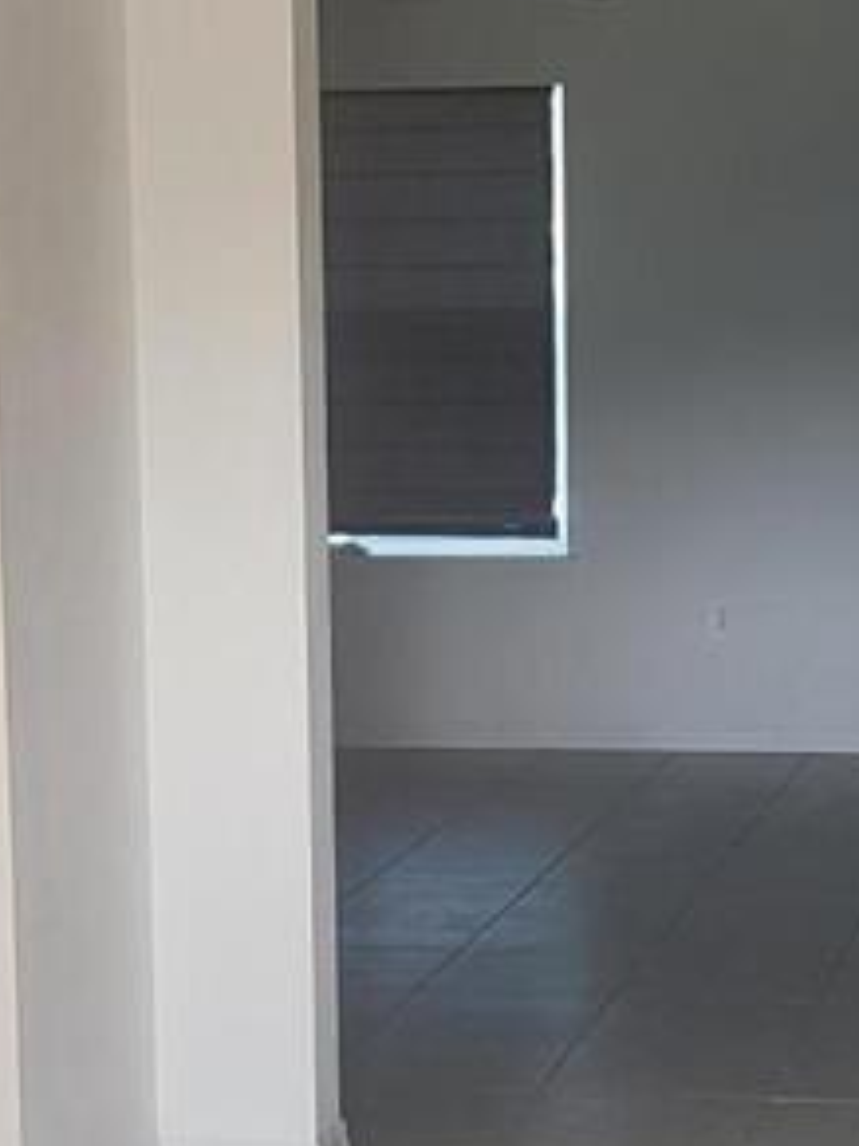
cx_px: 638
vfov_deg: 19.8
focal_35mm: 99
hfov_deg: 14.9
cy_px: 658
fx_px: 3278
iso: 100
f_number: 1.8
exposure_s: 1/120
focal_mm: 5
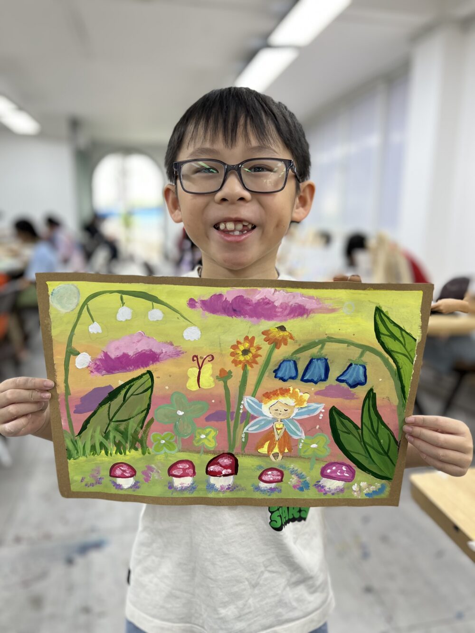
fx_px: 476
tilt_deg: -12.2
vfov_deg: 67.3
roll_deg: -0.2
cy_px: 316
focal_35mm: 26
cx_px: 238
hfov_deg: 53.1
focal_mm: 5.1
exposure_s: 1/100
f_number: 1.6
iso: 40
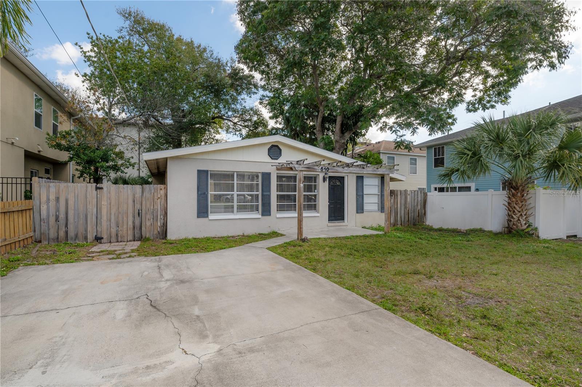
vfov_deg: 81.1
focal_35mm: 14
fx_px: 226
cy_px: 194
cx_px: 291
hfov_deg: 104.3
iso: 320
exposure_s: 1/400
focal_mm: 14
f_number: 9
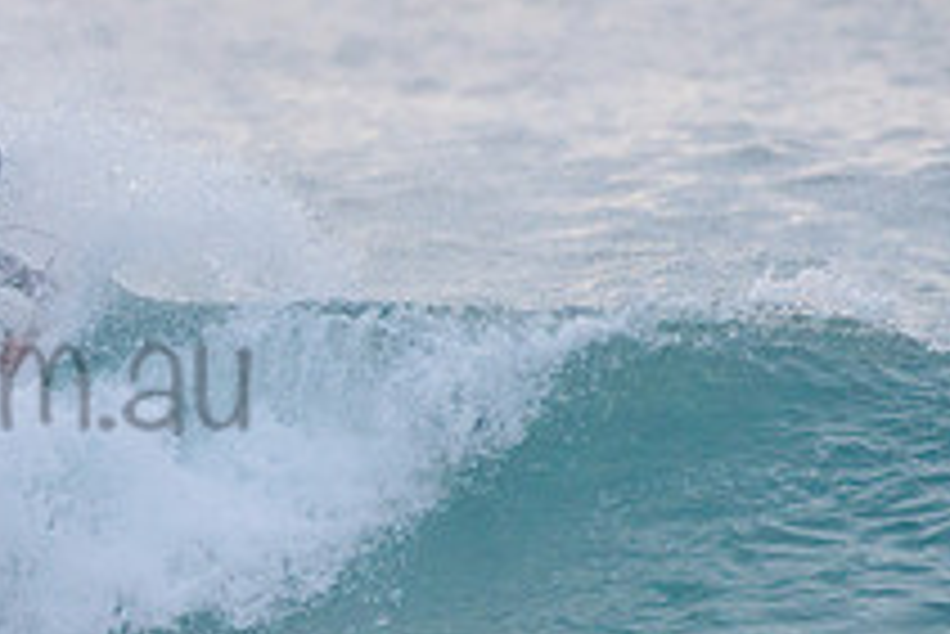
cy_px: 309
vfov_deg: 0.8
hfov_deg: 1.2
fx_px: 44521
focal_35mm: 1686
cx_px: -265
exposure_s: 1/1250
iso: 500
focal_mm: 500
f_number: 5.6
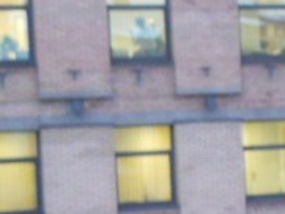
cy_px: 297
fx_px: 1491
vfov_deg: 8.1
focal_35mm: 181
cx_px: 527
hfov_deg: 10.2
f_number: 3.1
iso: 500
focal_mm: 6.72
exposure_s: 1/8
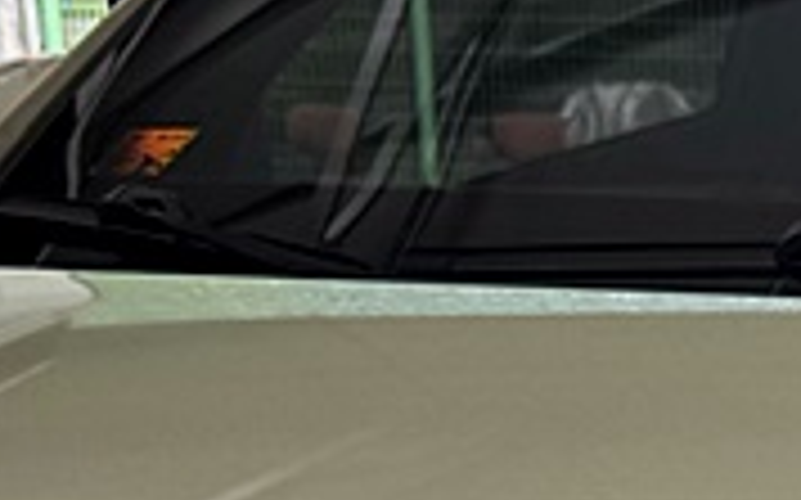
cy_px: 1318
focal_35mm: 157
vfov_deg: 7.6
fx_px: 3425
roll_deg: +0.2
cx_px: 1143
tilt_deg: -20.7
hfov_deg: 12.8
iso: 80
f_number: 1.78
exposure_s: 1/124
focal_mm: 6.76
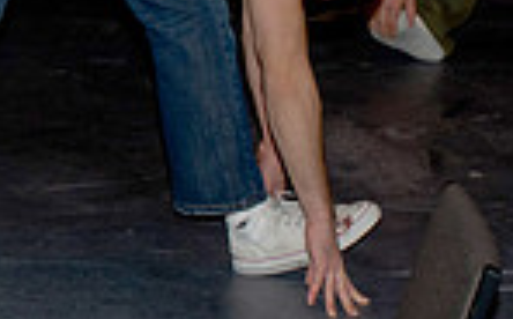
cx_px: -333
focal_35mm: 210
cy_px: -165
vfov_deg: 6.2
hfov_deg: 9.6
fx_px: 2932
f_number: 4
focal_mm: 35
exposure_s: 1/60
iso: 200
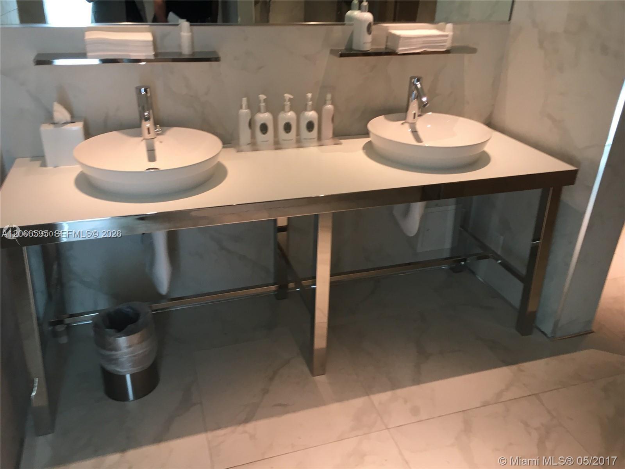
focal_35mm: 29
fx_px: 524
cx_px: 312
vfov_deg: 48.2
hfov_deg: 61.7
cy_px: 234
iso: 64
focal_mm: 4.15
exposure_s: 1/30
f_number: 2.2
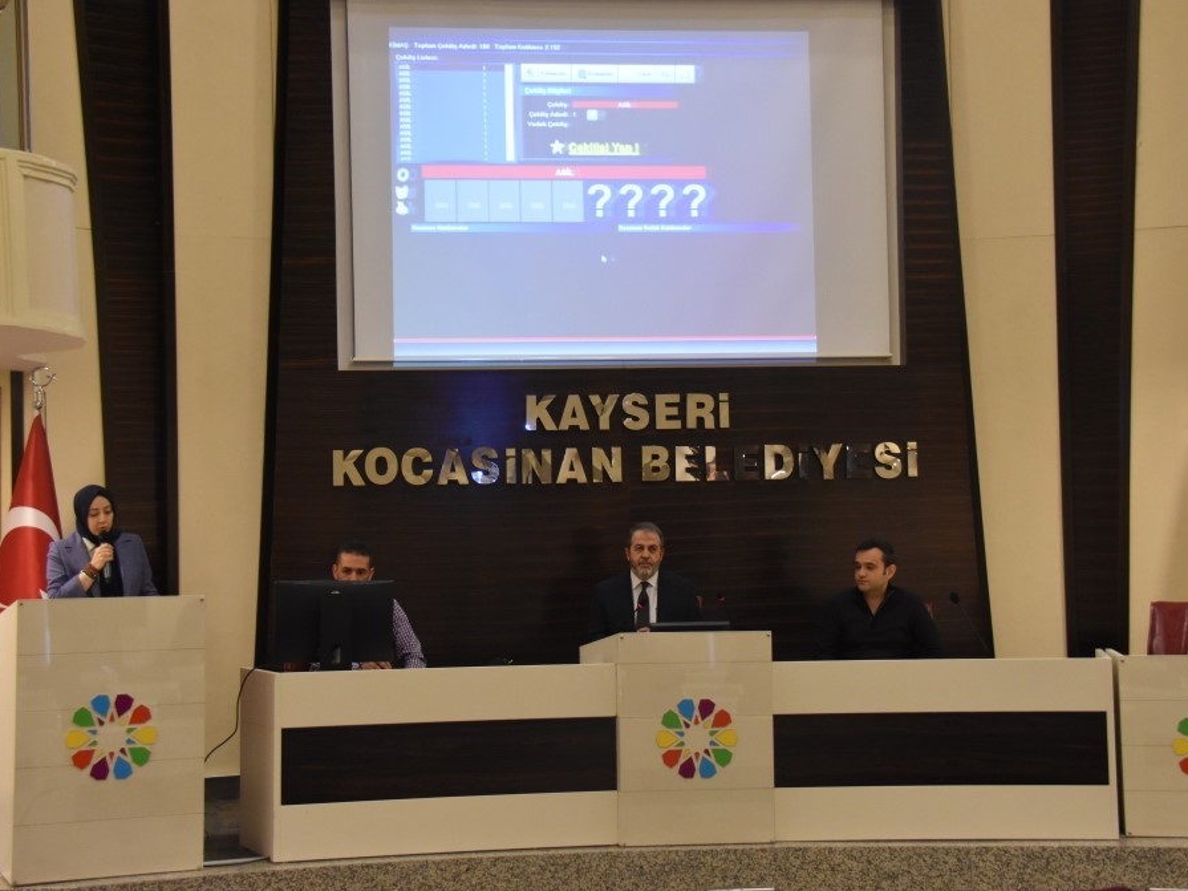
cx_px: 631
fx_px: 2265
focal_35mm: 66
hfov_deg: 29.4
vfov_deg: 22.2
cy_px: 446
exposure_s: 1/60
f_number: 5
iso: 2500
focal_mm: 40
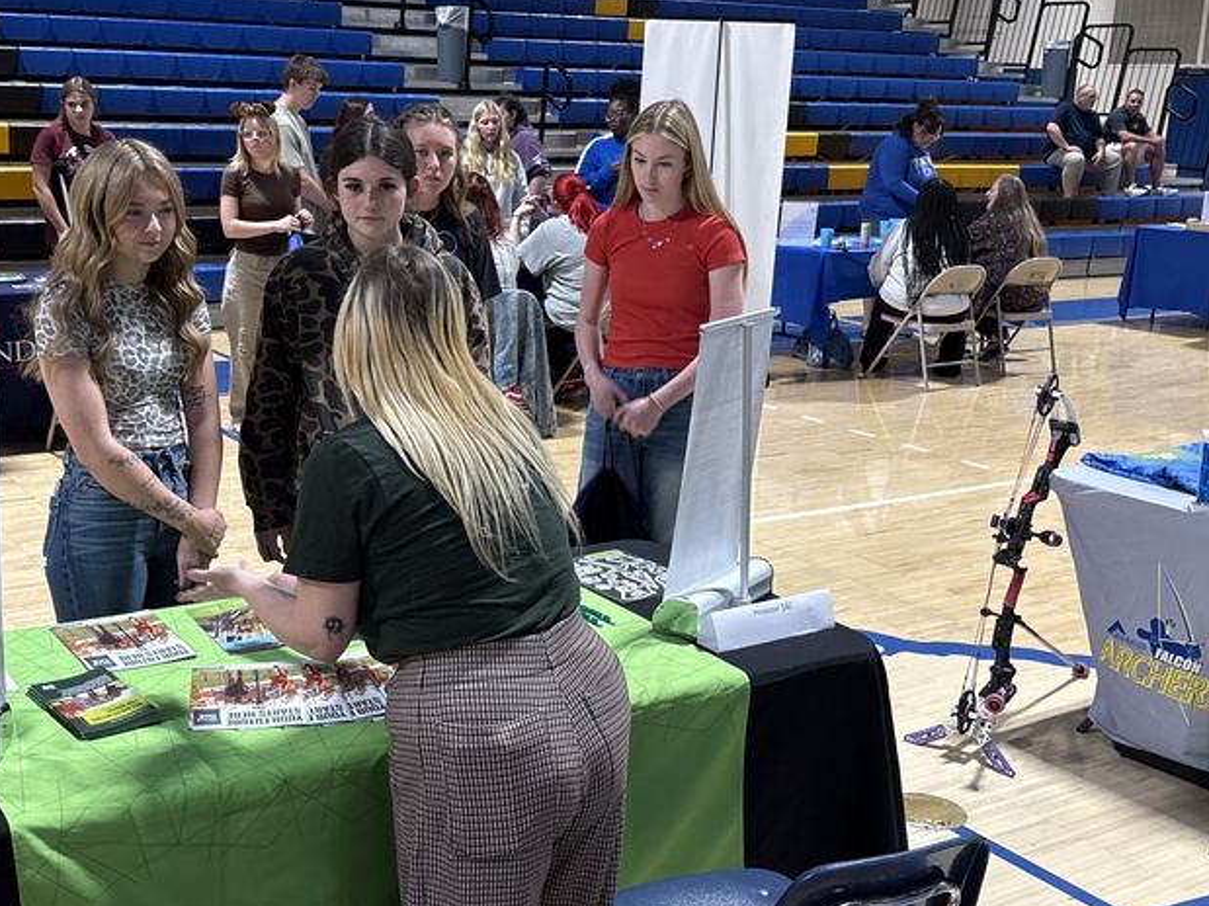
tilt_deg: -11.1
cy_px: 414
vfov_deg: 33.6
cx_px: 430
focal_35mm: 43
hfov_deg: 43.4
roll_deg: -1.9
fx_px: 1502
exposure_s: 1/60
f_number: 1.6
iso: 125
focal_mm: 5.96
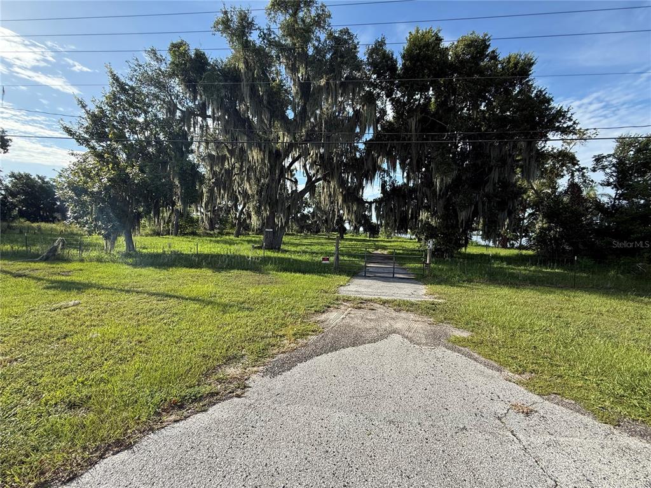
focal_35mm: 14
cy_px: 244
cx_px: 326
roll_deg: -1.5
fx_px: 263
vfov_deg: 85.7
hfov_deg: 102.1
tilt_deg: -3.2
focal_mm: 2.22
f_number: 2.2
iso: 50
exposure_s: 1/820
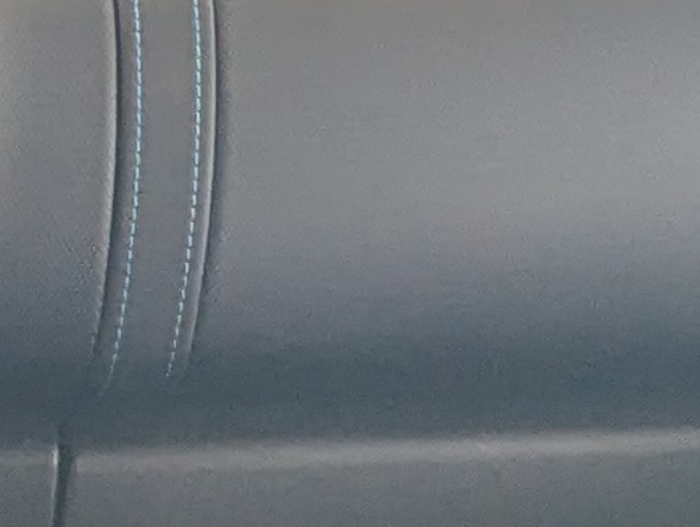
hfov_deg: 13.9
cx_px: -574
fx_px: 2531
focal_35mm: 125
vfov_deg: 10.6
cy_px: 1159
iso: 54
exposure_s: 1/60.9
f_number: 2.2
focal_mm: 2.35
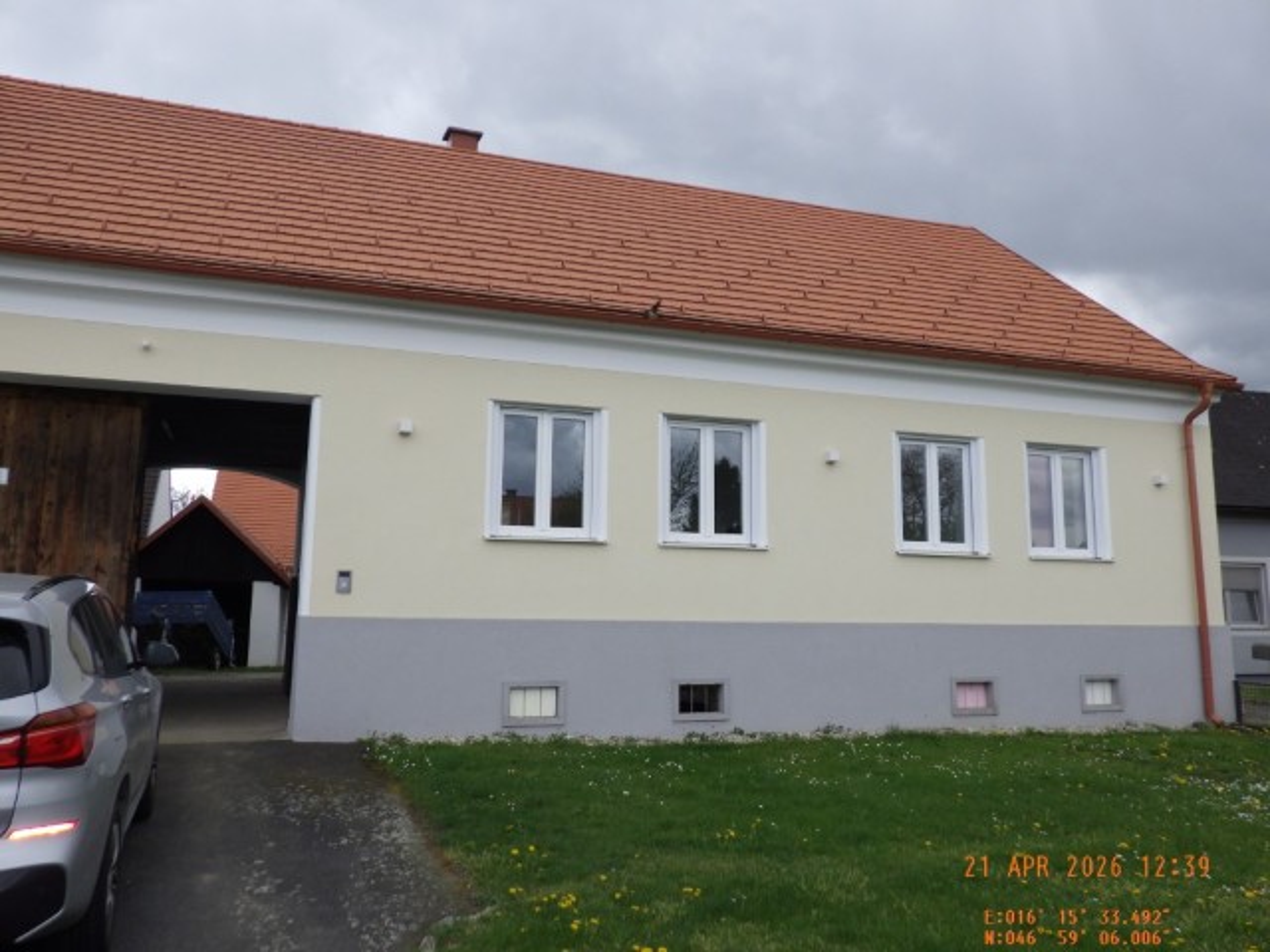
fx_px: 1027
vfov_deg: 49.7
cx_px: 635
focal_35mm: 28
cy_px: 476
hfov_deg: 63.4
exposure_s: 1/400
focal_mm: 5
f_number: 4.2
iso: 125
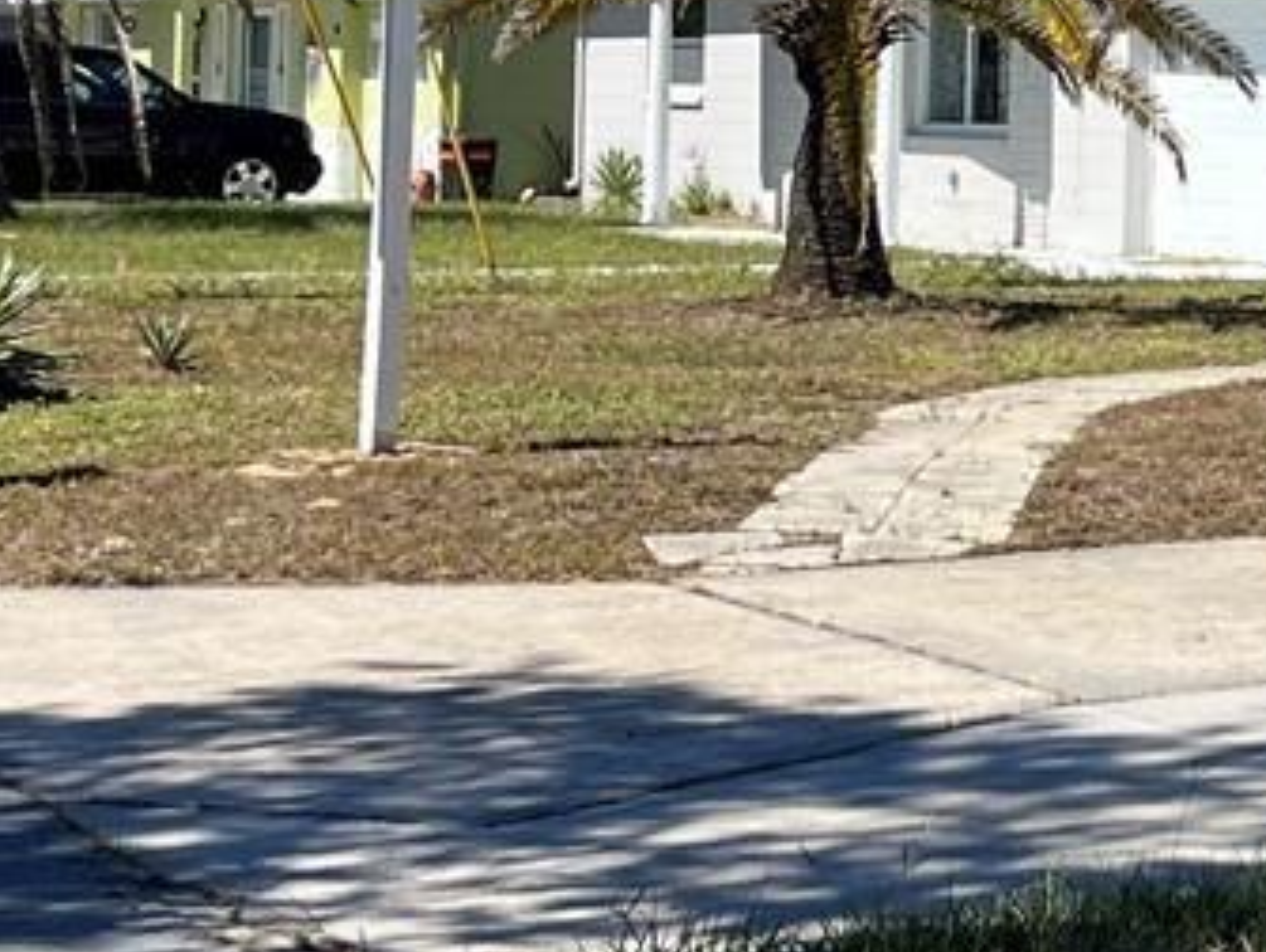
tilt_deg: -0.4
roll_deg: -1.0
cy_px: 94
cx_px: 1565
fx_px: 4540
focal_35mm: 124
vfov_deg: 11.9
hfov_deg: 15.3
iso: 50
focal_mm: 5.1
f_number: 1.6
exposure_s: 1/3876
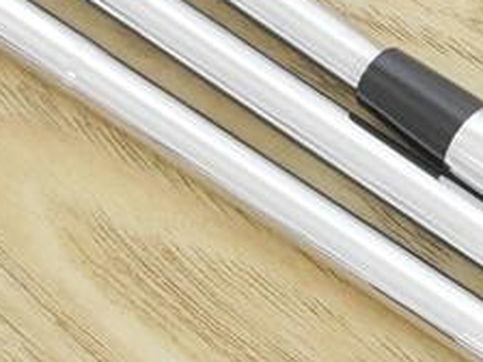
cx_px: 1023
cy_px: 763
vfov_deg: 5.1
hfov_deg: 6.7
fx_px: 3977
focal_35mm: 285
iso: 1600
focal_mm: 25
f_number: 4.5
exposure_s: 1/50
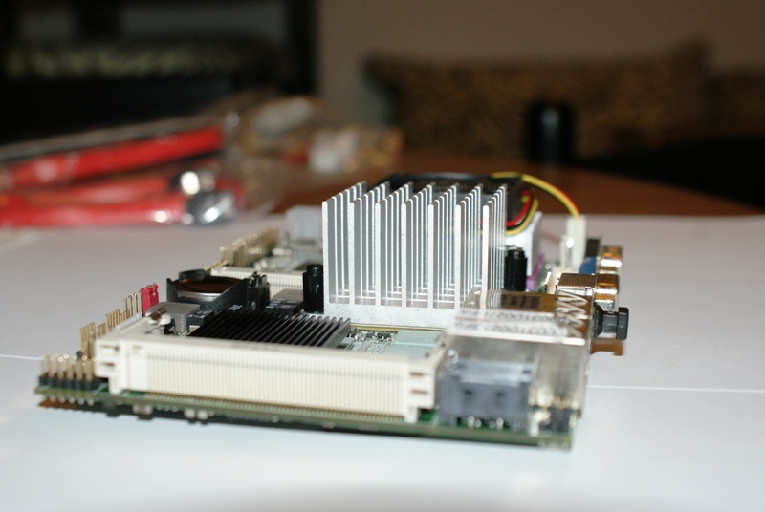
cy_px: 256
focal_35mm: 52
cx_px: 382
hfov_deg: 37.8
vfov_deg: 25.8
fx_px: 1117
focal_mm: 35
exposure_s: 1/80
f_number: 5.6
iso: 400
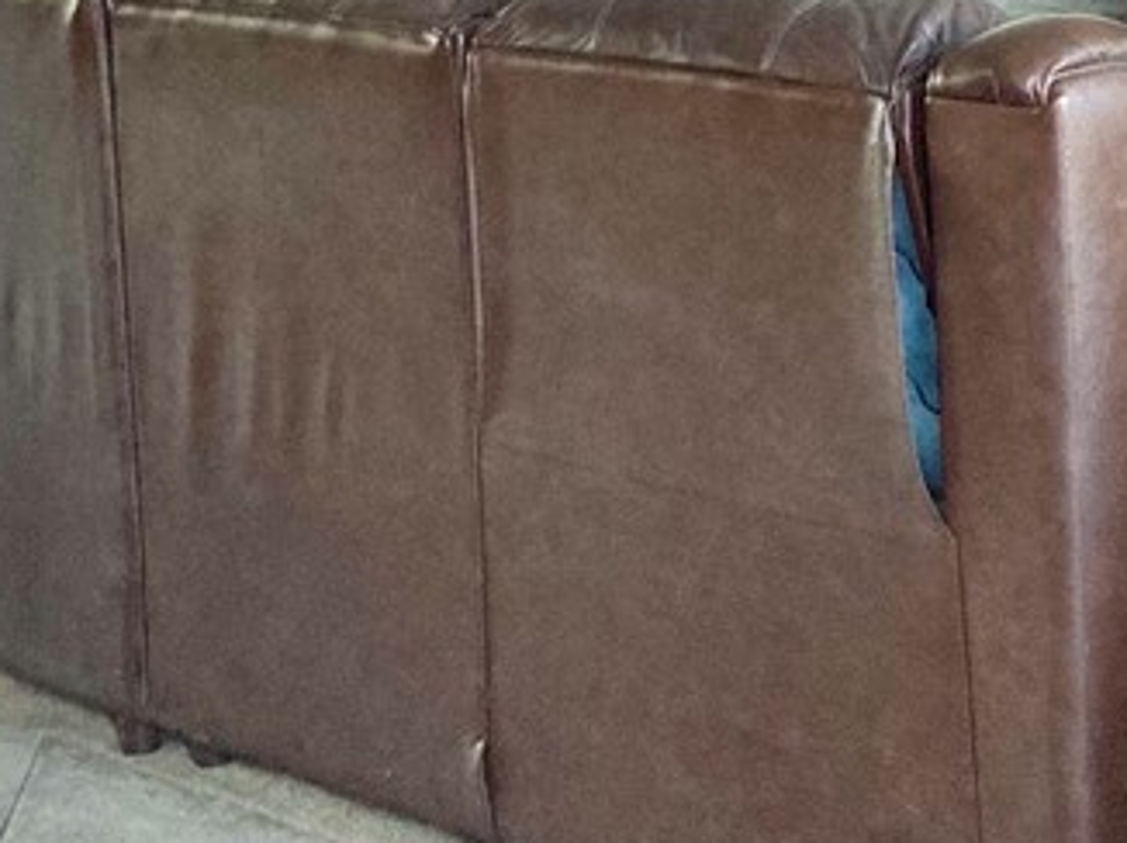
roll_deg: +1.4
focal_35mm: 88
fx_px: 2863
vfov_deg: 16.1
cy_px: -190
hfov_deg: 21.7
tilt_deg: -5.0
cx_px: 1061
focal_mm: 3.99
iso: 320
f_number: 1.8
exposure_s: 1/50
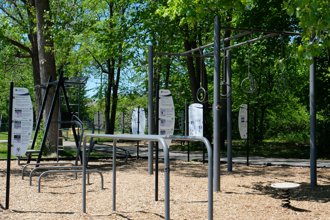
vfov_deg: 25.1
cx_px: 165
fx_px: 495
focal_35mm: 54
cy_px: 110
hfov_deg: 36.9
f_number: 8
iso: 400
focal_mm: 35.8
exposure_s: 1/400
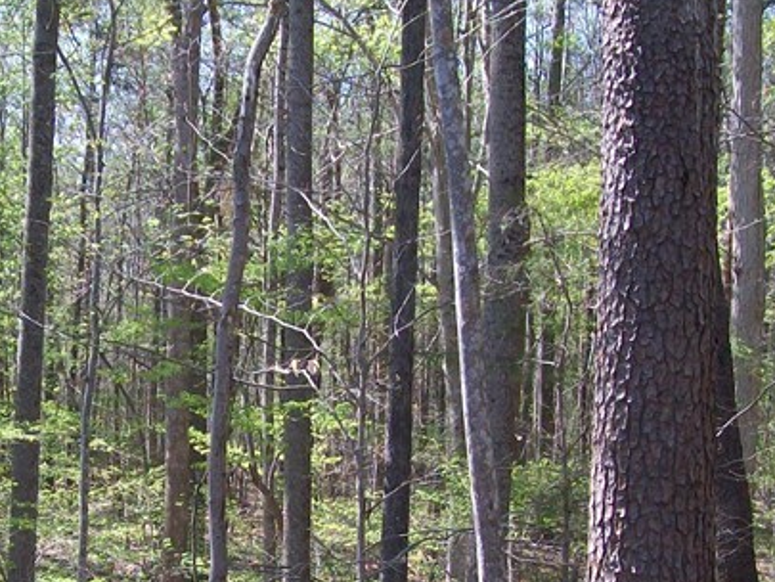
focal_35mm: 86
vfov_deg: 16.8
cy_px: 567
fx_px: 1926
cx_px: 121
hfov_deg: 22.3
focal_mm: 6.1
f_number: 2.7
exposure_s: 1/250
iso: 64
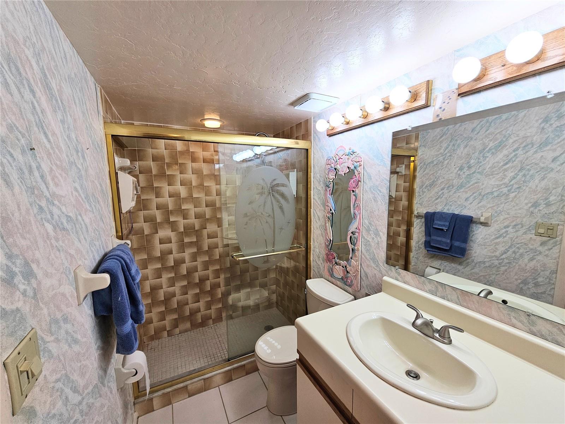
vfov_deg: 89.9
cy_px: 212
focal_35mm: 13
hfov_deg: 106.2
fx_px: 212
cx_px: 282
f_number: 2.2
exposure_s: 1/120
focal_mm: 2.2
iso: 64
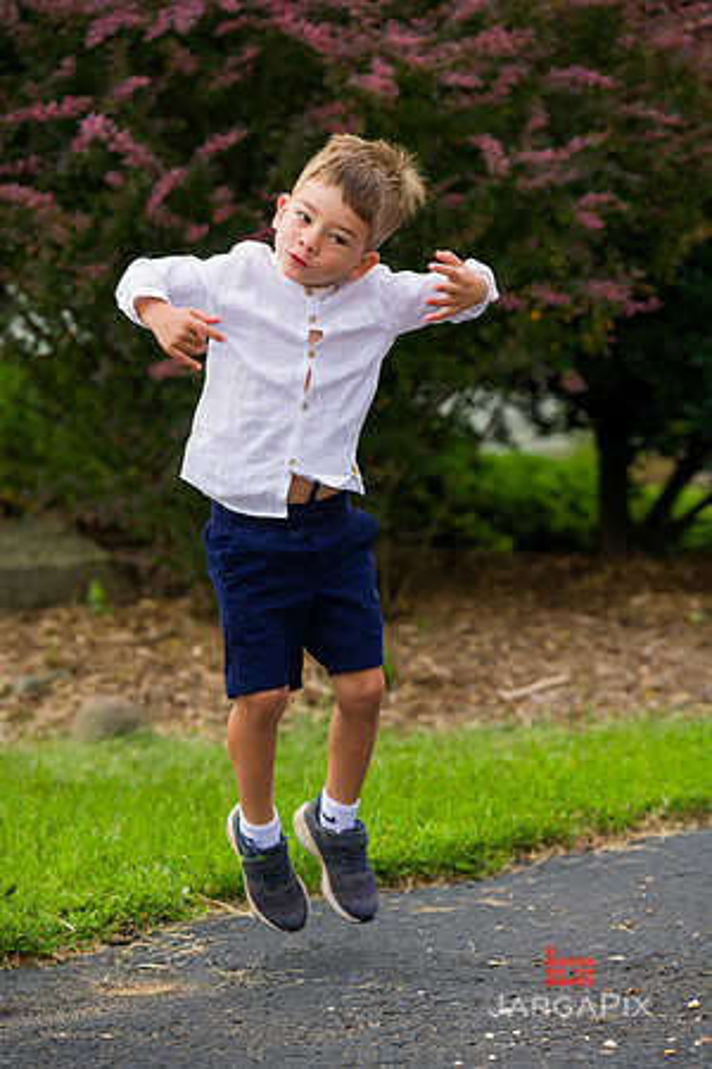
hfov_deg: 10.5
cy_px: 534
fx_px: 3856
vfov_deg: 15.8
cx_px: 356
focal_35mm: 130
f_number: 4
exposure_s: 1/640
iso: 200
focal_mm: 130
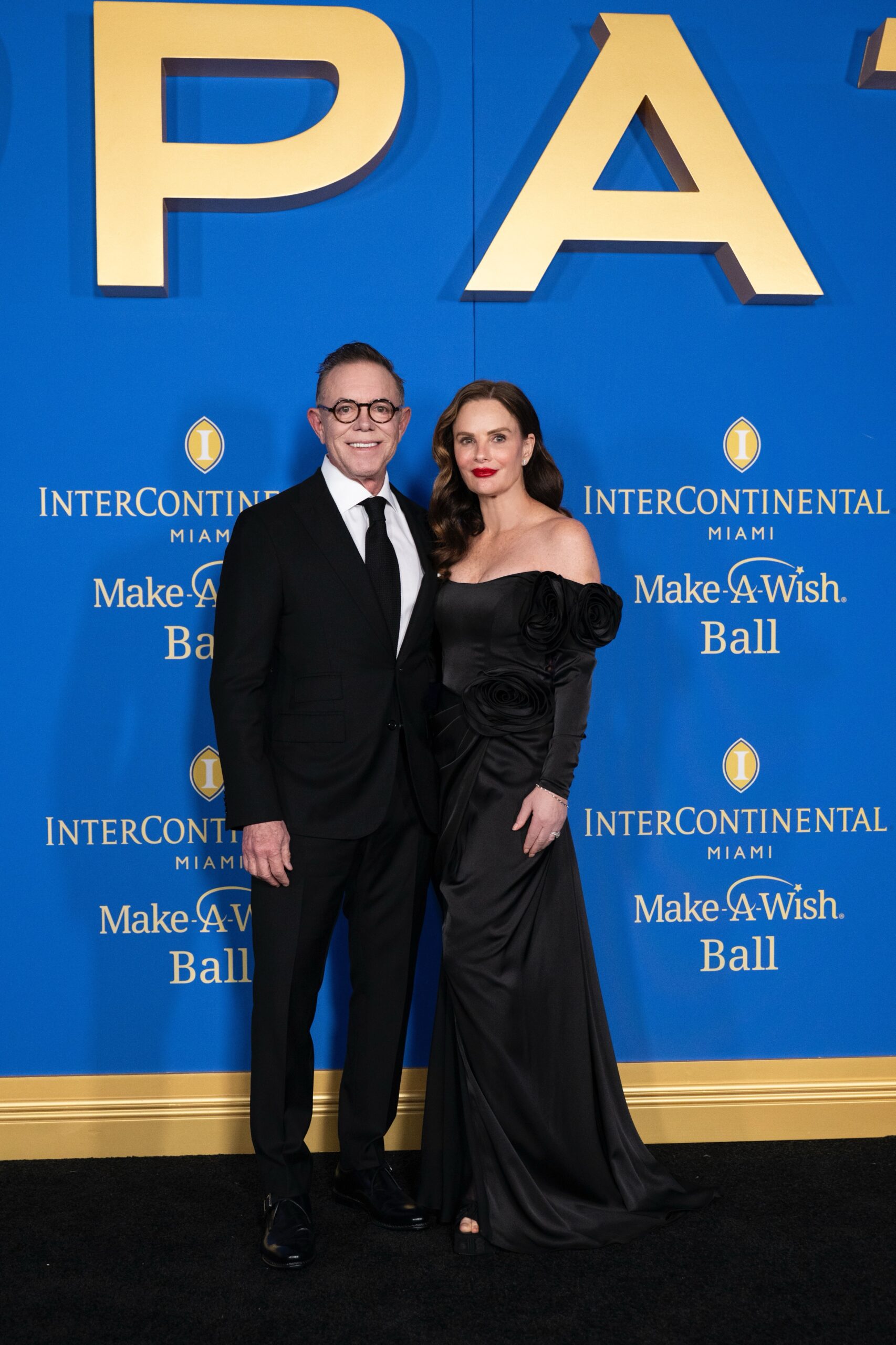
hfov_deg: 34.2
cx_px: 448
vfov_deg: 49.6
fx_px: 1456
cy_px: 672
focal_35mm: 39
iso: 2500
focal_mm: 39
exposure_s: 1/400
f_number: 3.2
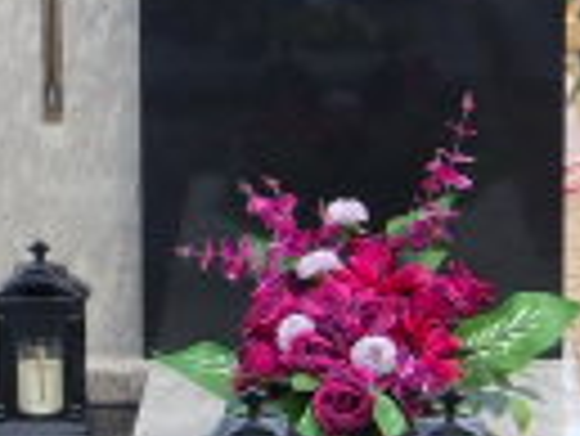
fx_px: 3488
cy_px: 220
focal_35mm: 208
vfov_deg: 7.2
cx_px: 189
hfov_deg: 9.5
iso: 100
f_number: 3.7
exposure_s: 1/138
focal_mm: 7.6
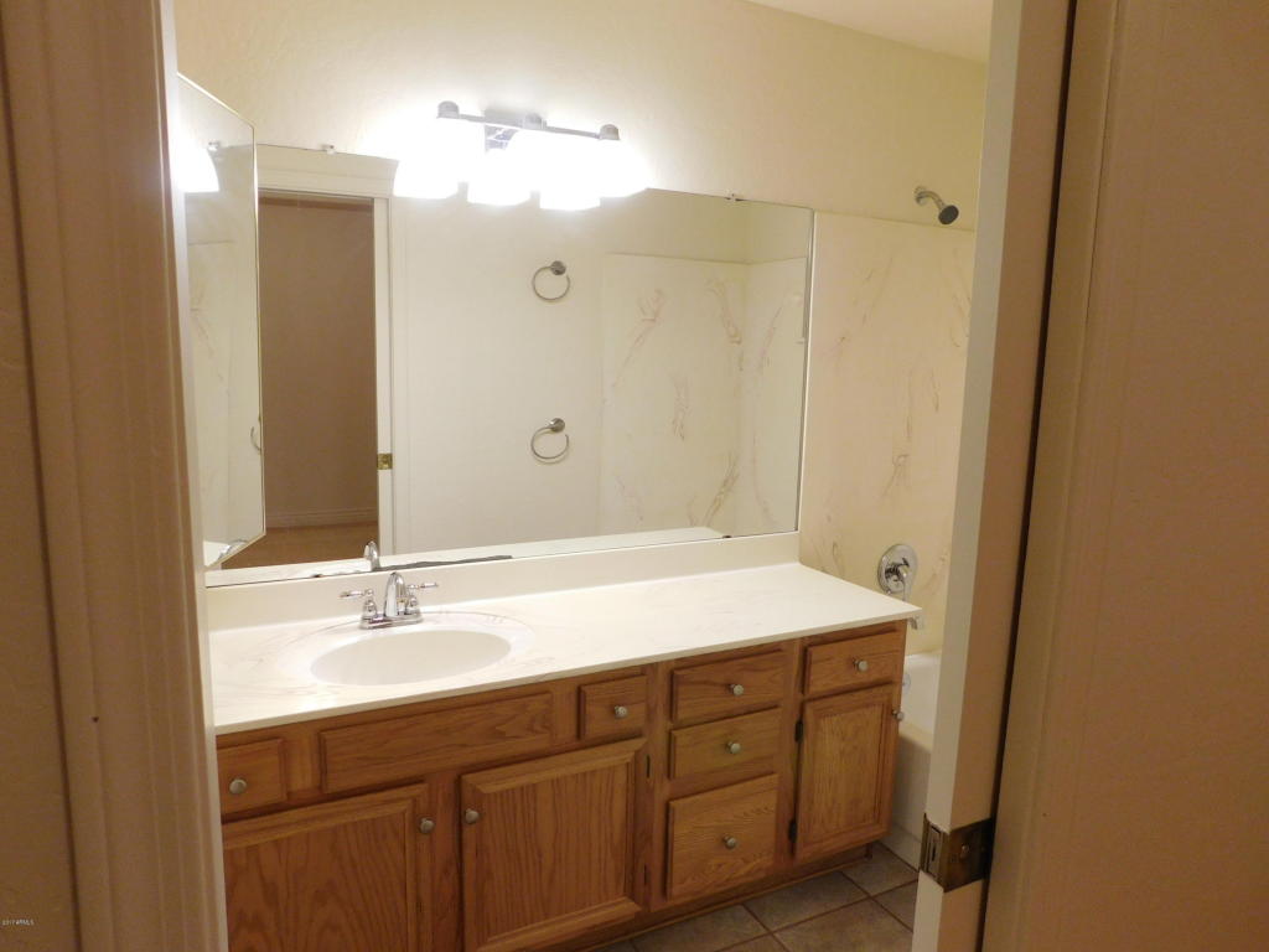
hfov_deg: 73.9
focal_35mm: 23
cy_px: 476
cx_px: 634
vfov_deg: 58.9
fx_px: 843
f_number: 3
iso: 250
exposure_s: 1/30
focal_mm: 4
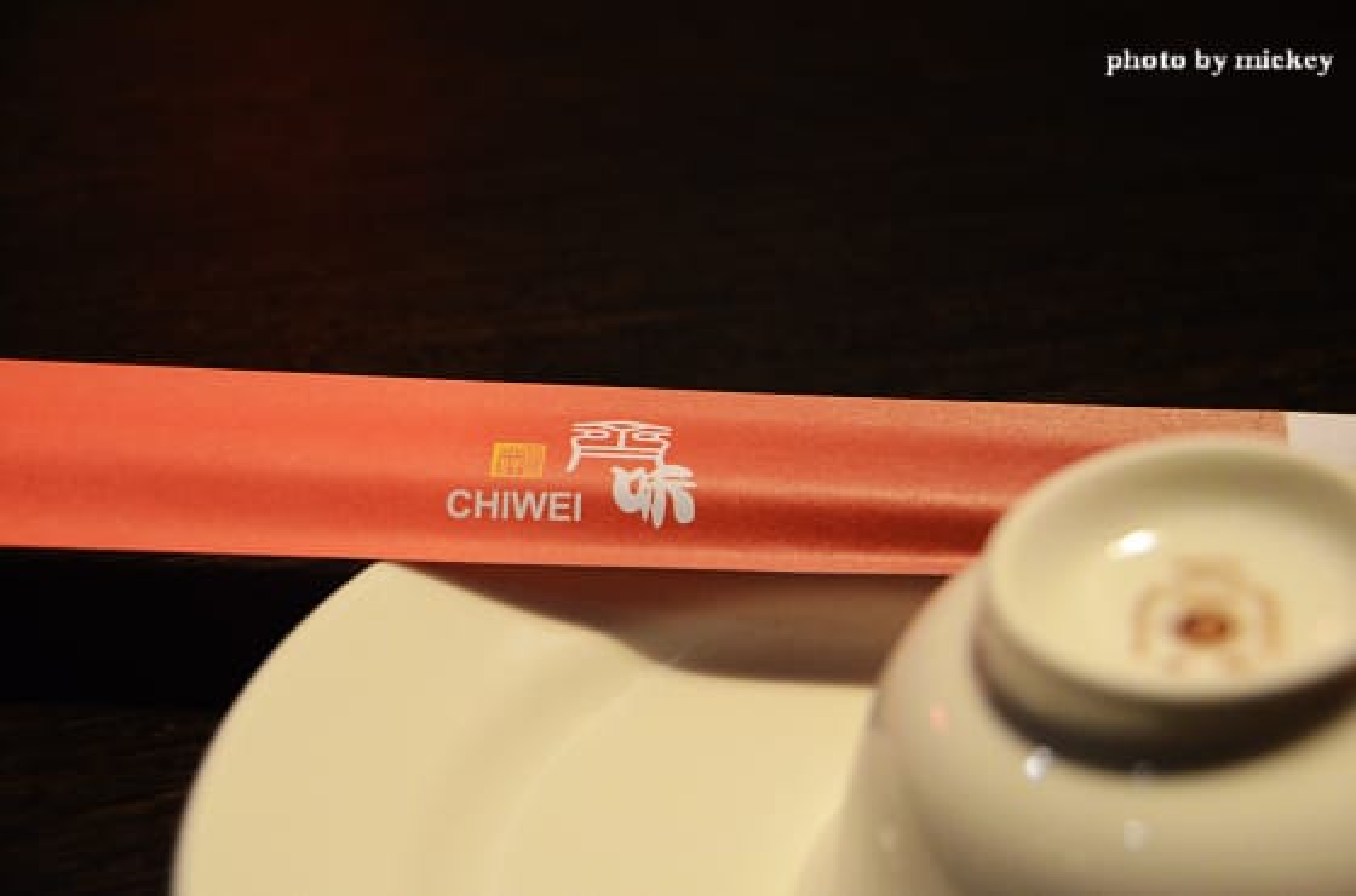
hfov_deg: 27.1
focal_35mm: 75
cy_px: 448
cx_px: 678
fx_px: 2817
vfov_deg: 18.1
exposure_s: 1/60
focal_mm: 50
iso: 3200
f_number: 4.5
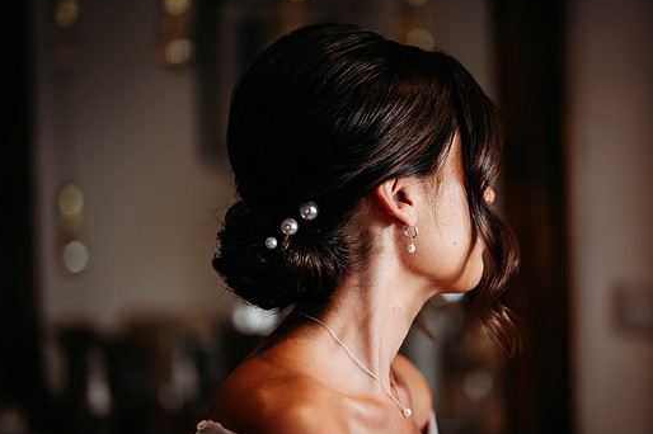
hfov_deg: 21.2
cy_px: 227
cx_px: 361
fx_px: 1740
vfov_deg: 14.2
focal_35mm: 96
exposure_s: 1/200
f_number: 1.8
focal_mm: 85
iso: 110
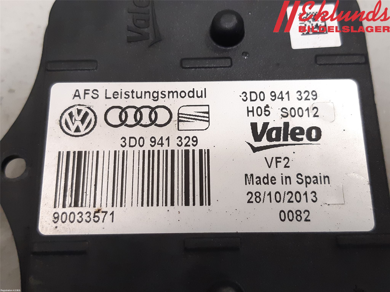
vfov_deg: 53.1
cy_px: 146
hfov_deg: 67.3
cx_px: 195
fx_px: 293
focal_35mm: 26
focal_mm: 3.93
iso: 200
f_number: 1.7
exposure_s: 1/50
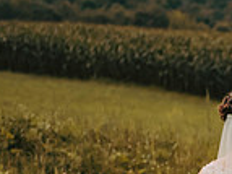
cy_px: 222
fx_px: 1621
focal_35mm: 242
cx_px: 357
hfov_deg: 8.0
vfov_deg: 6.1
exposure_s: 1/3200
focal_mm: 62
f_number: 2.8
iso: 640
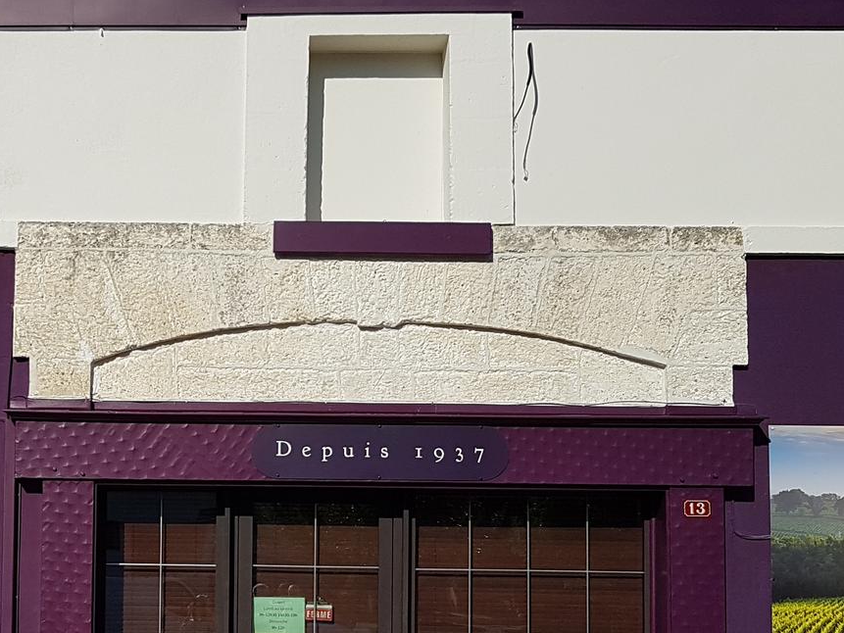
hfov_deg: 32.2
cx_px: 147
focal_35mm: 58
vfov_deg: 25.0
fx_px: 1414
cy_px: 468
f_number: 1.7
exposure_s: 1/4672
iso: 40
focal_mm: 4.2
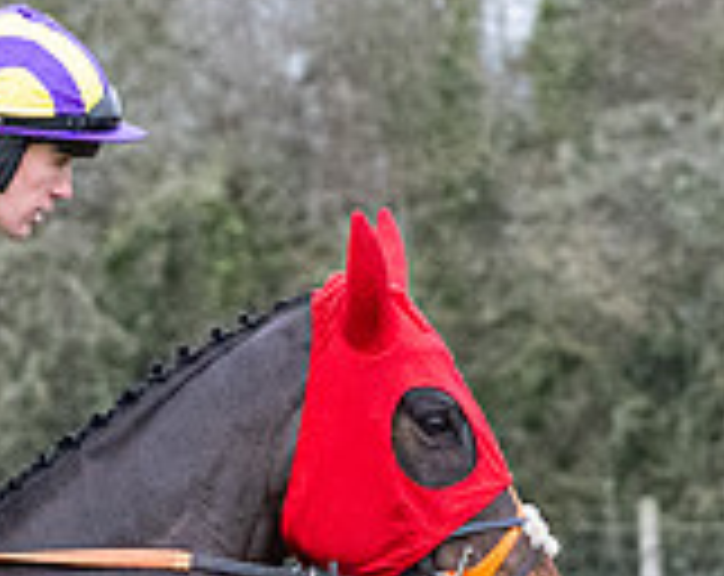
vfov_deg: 2.1
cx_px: 393
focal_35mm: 747
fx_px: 15968
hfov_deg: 2.6
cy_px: 1122
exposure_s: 1/1000
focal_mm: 92
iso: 1600
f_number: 4
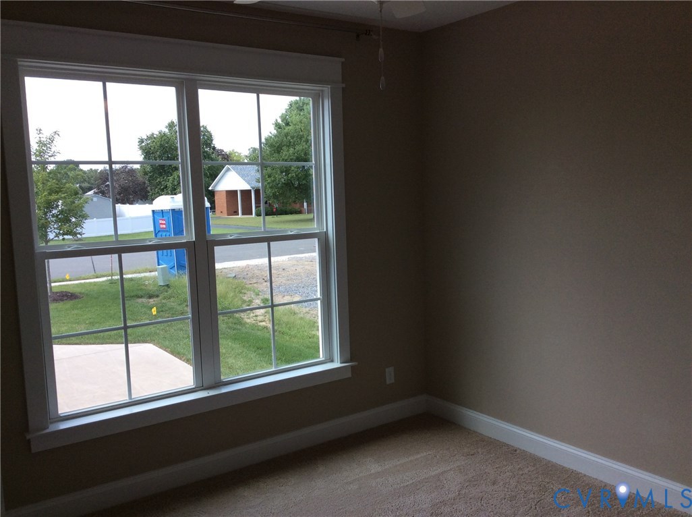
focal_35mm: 32
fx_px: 639
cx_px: 346
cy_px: 258
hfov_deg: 56.9
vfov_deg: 44.0
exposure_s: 1/353
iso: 32
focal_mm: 3.3
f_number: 2.4
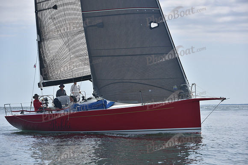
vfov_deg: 11.4
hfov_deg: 17.1
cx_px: 124
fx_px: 827
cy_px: 82
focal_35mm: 120
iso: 250
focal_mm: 120
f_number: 6.3
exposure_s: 1/800
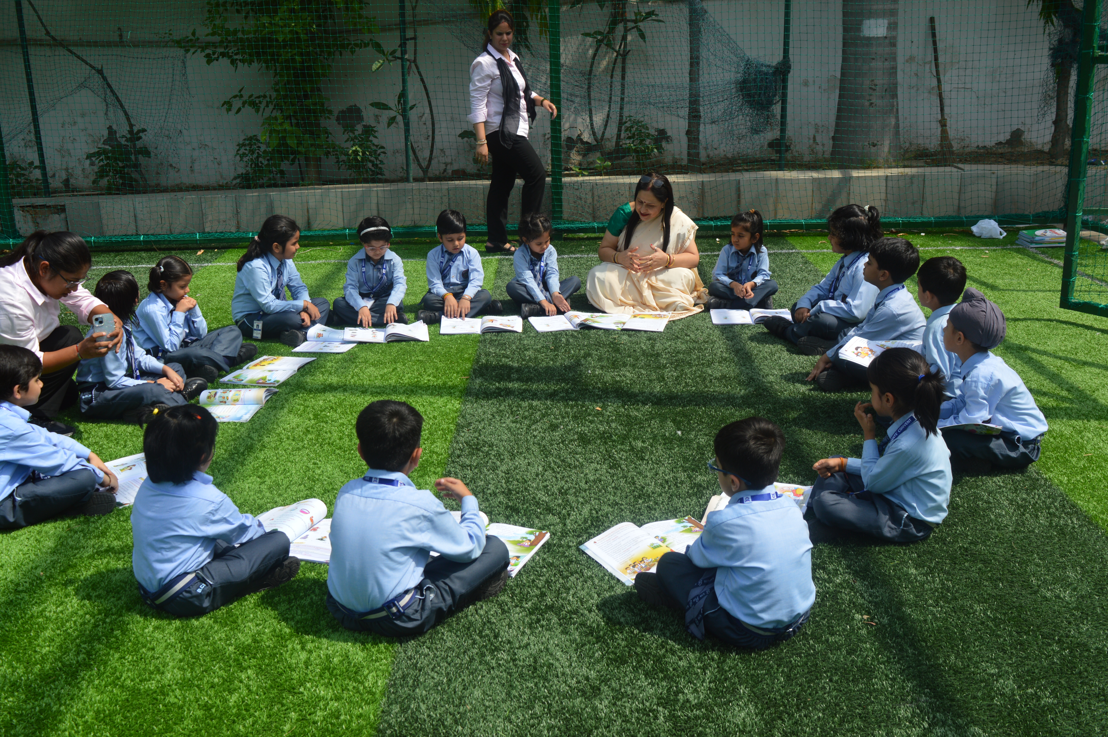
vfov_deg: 36.8
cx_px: 554
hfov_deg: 53.2
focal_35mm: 36
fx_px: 1107
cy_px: 368
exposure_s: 1/250
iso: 100
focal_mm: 24
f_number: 8
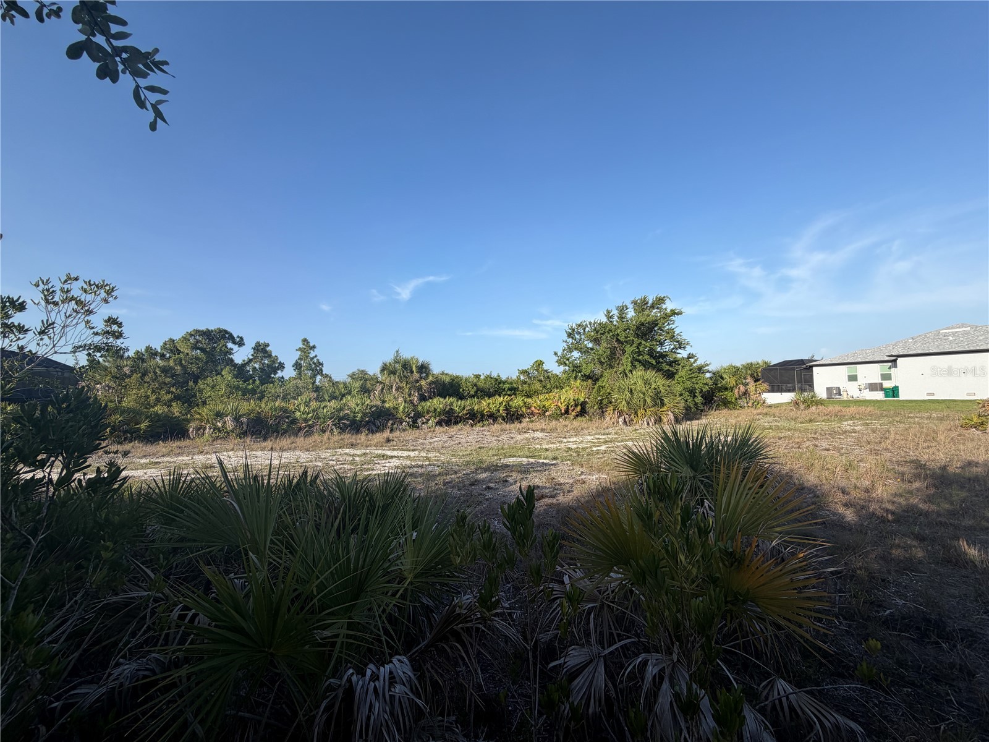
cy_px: 371
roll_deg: +2.1
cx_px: 494
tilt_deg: +2.9
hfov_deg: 102.1
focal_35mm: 14
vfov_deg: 85.7
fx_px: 400
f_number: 2.2
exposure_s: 1/770
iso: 25
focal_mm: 2.22
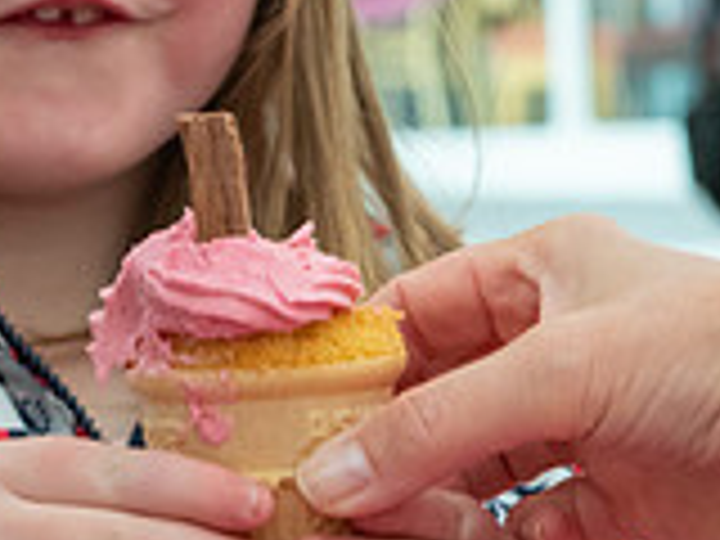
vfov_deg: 5.8
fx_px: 5325
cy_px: 304
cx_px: 50
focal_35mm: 256
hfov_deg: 7.7
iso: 1100
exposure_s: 1/80
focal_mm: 70
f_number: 8
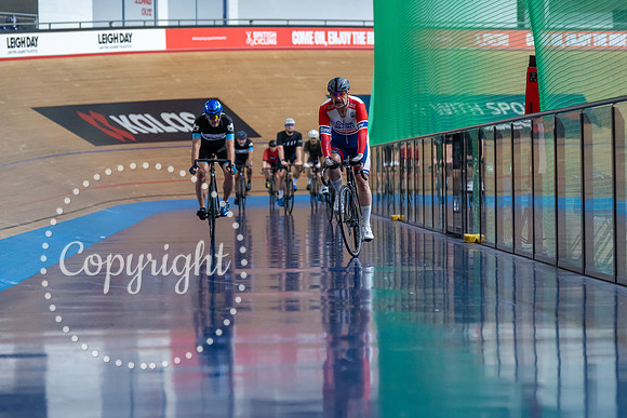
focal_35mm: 131
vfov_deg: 10.4
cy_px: 201
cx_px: 384
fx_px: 2290
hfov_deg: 15.6
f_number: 2.8
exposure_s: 1/800
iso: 3200
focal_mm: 102
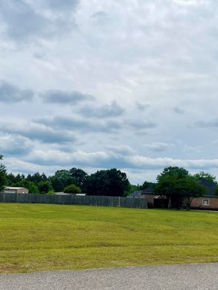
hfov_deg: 40.3
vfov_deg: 52.6
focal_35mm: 35
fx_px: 293
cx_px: 74
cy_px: 145
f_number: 1.6
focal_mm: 4.2
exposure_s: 1/9804
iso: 32
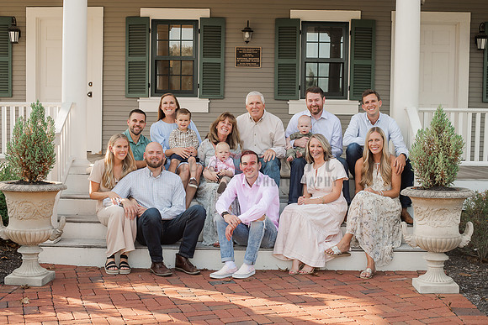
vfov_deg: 27.0
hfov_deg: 39.6
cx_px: 244
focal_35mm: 50
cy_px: 162
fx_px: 678
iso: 320
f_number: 6.3
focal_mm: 50
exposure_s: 1/200
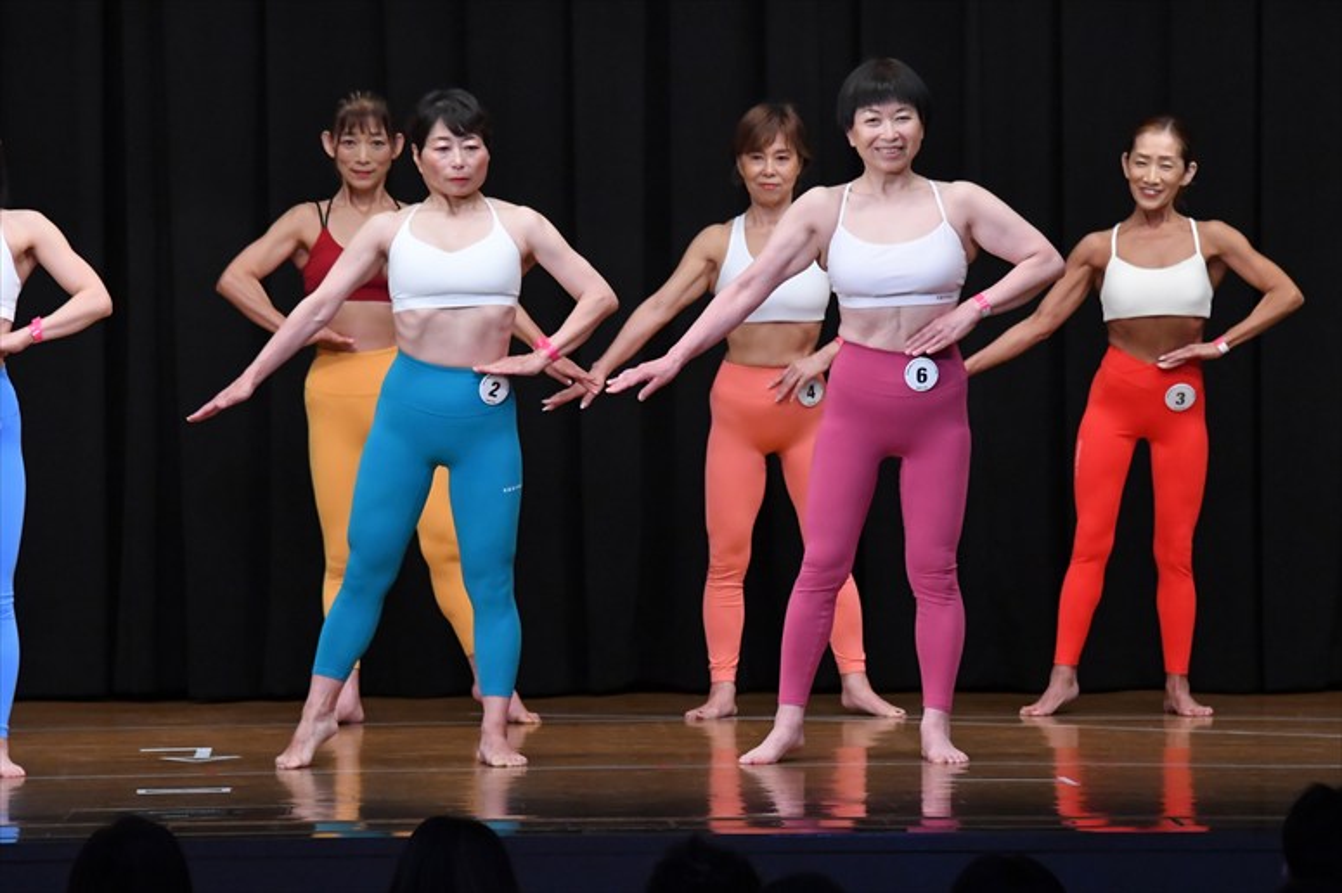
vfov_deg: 6.1
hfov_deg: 9.2
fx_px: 8384
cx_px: 671
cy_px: 446
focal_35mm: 225
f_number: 5.6
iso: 5000
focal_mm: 150
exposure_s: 1/400
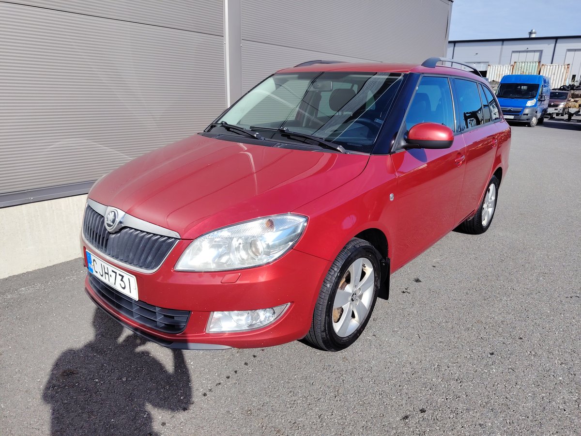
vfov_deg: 56.8
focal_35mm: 24
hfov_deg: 71.6
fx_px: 403
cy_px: 218
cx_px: 290
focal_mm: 5.25
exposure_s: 1/799
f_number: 1.75
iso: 100
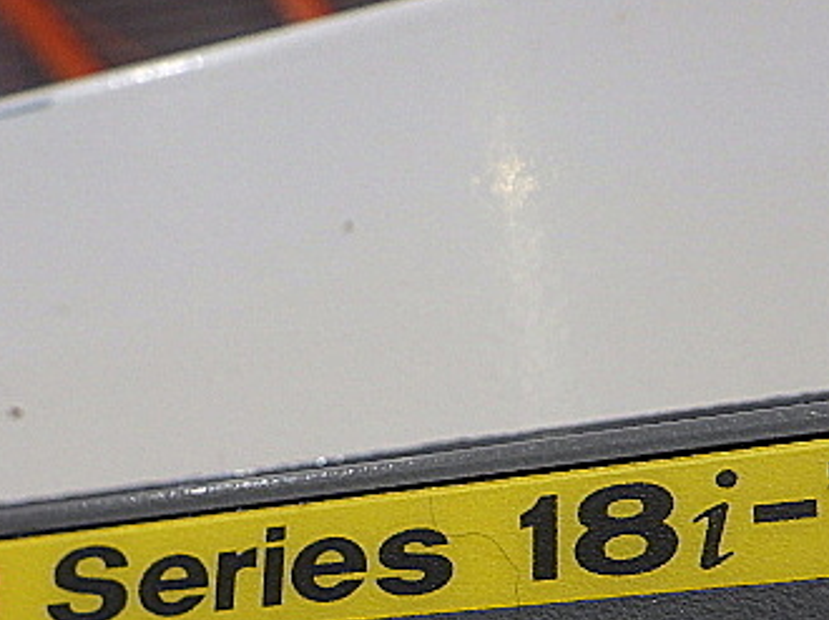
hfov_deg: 29.4
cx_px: 384
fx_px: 1579
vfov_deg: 21.7
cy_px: 567
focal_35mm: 66
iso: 500
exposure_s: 1/50
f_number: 3.8
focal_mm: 6.1
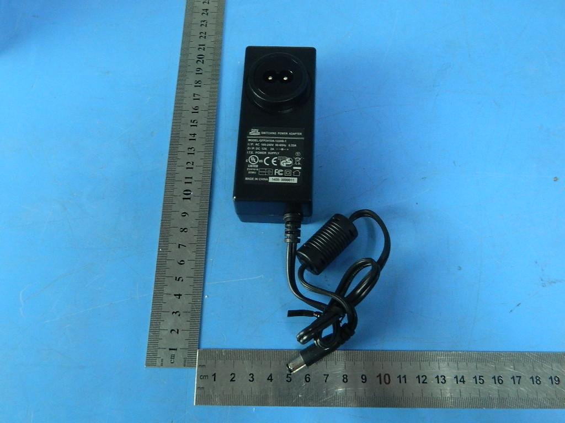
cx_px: 282
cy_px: 212
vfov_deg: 45.4
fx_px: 506
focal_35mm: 31
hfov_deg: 58.4
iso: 400
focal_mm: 5.6
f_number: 3.2
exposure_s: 1/25
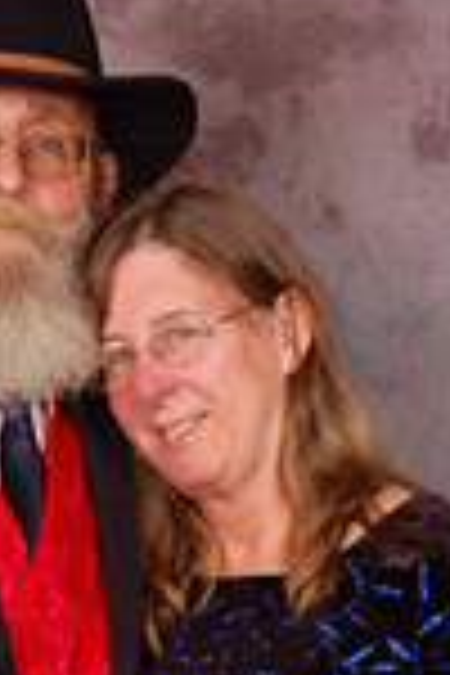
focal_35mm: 171
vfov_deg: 11.8
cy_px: 738
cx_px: 16
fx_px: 3206
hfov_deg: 8.0
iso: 200
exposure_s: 1/125
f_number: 10
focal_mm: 38
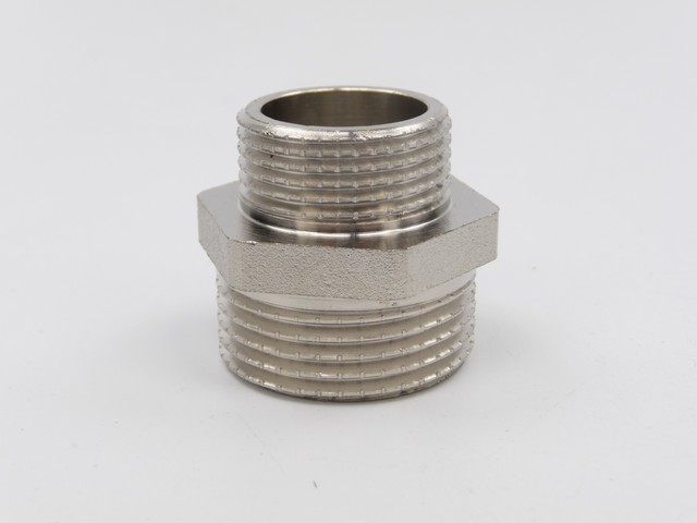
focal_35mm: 58
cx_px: 348
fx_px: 1168
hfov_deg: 33.2
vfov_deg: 25.2
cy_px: 262
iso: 100
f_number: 4.4
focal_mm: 9.8
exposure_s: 1/400
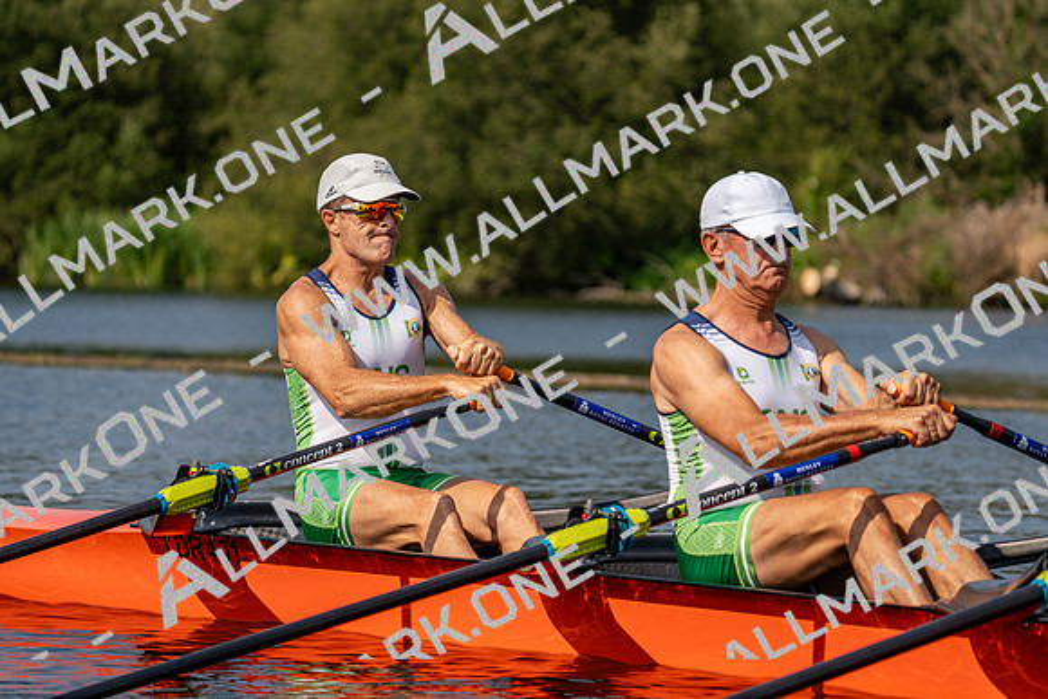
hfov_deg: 10.3
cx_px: 524
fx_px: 5823
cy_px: 350
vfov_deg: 6.9
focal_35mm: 200
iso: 160
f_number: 5.6
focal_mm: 200
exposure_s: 1/1600
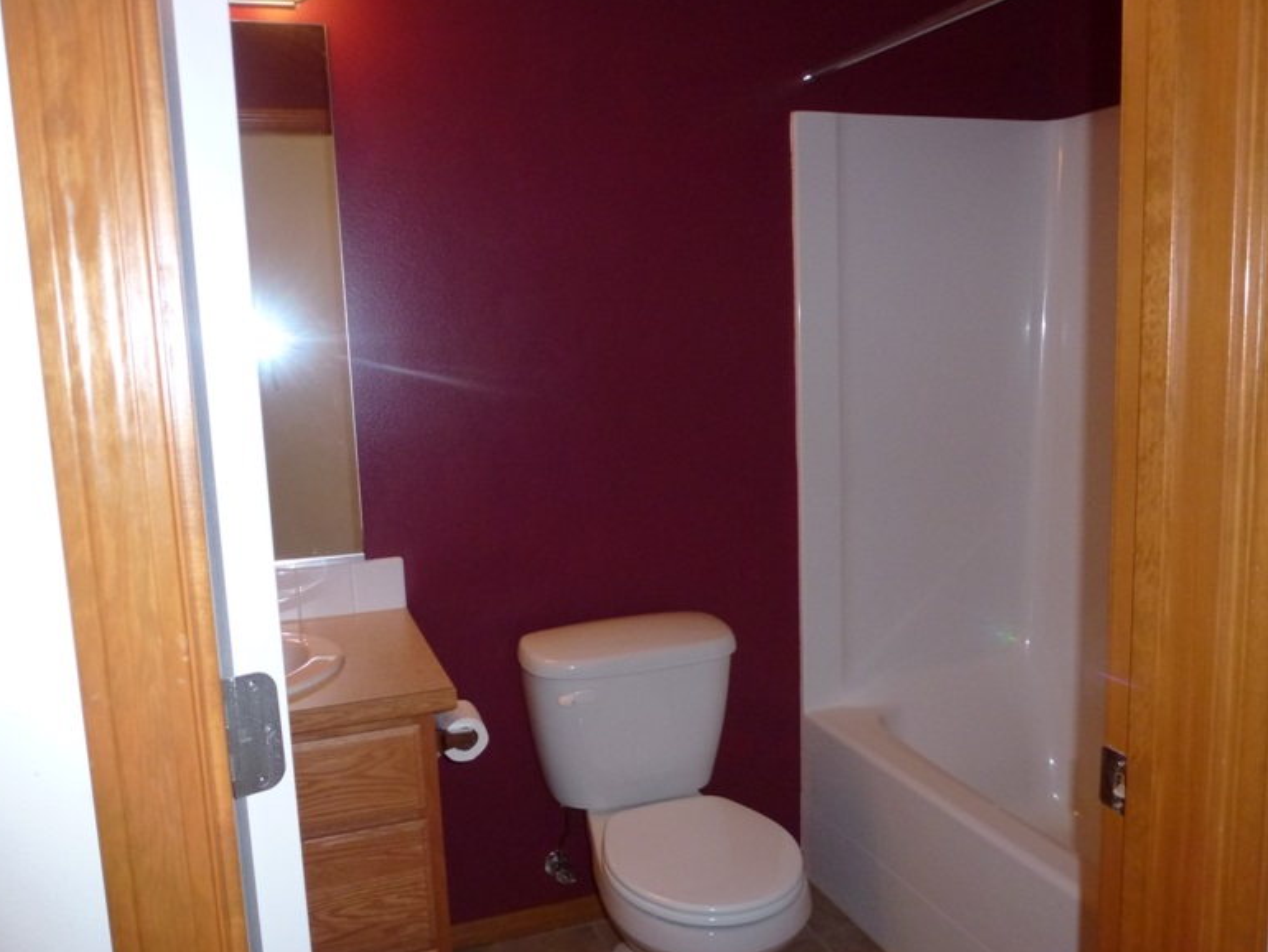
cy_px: 488
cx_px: 611
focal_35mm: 27
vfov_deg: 51.4
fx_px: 989
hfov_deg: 65.3
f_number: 3.4
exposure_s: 1/60
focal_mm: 4.7
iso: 250
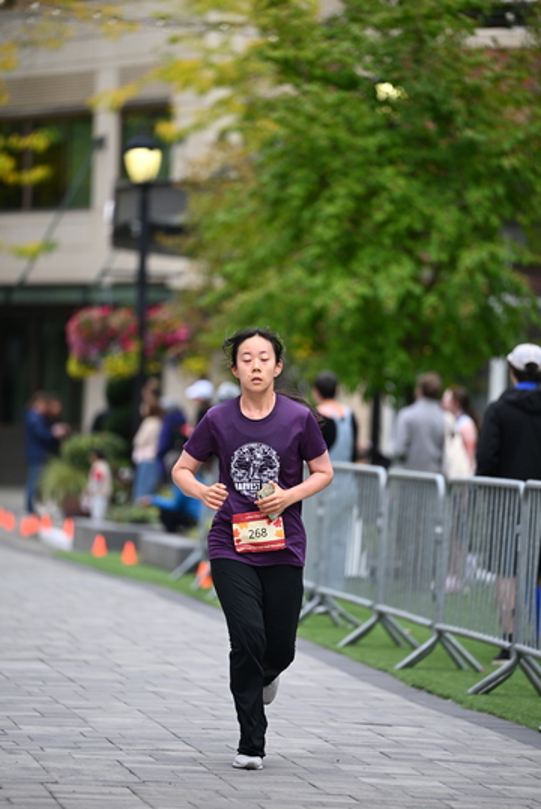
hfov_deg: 6.7
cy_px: 399
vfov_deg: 10.1
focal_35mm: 204
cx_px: 273
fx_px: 4592
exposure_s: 1/2000
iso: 640
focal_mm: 200
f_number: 2.8
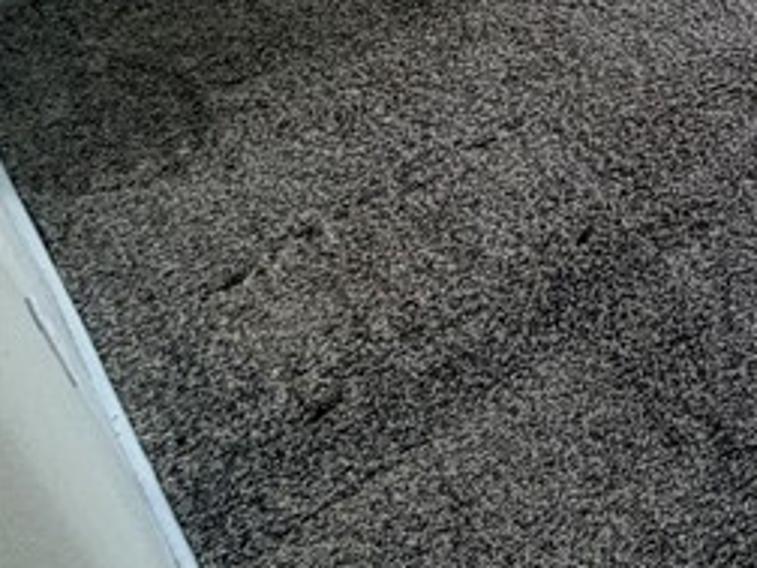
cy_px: -427
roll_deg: +1.3
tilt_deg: -20.1
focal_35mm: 57
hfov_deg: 19.0
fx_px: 1247
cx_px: 1529
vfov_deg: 19.7
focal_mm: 2.22
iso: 50
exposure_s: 1/120
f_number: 2.2
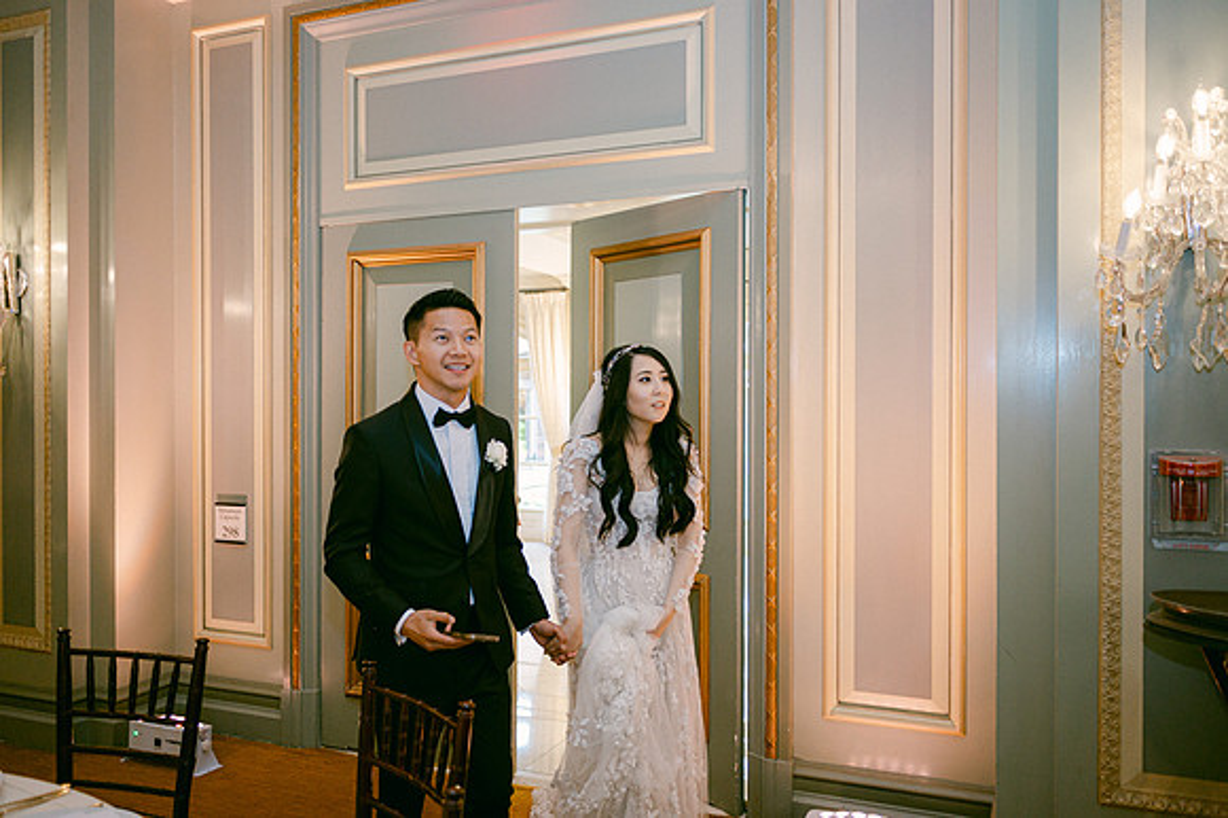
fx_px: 955
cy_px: 409
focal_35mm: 28
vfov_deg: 46.4
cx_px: 614
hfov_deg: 65.5
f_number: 2.8
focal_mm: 28
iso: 1600
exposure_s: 1/125
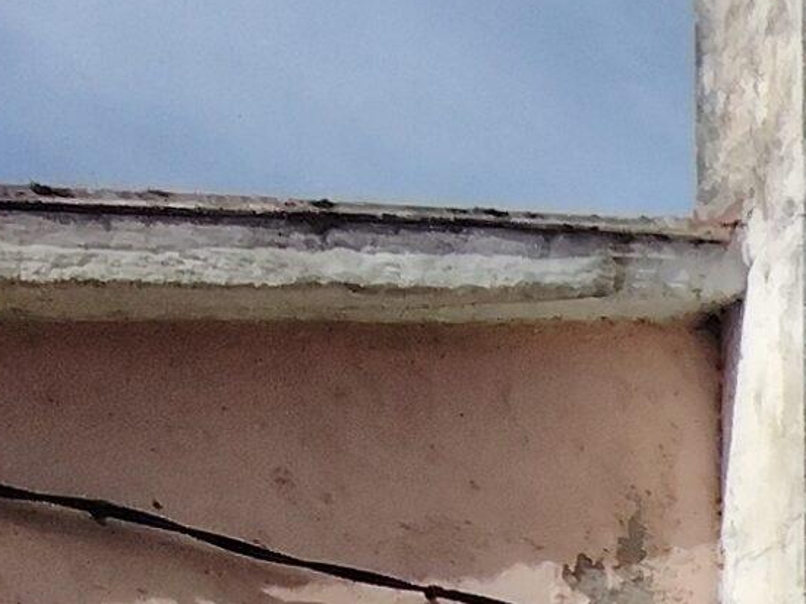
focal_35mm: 79
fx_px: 1839
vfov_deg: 14.9
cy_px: 1247
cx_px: 1574
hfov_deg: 17.9
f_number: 2.2
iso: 100
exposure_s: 1/1827
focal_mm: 1.43
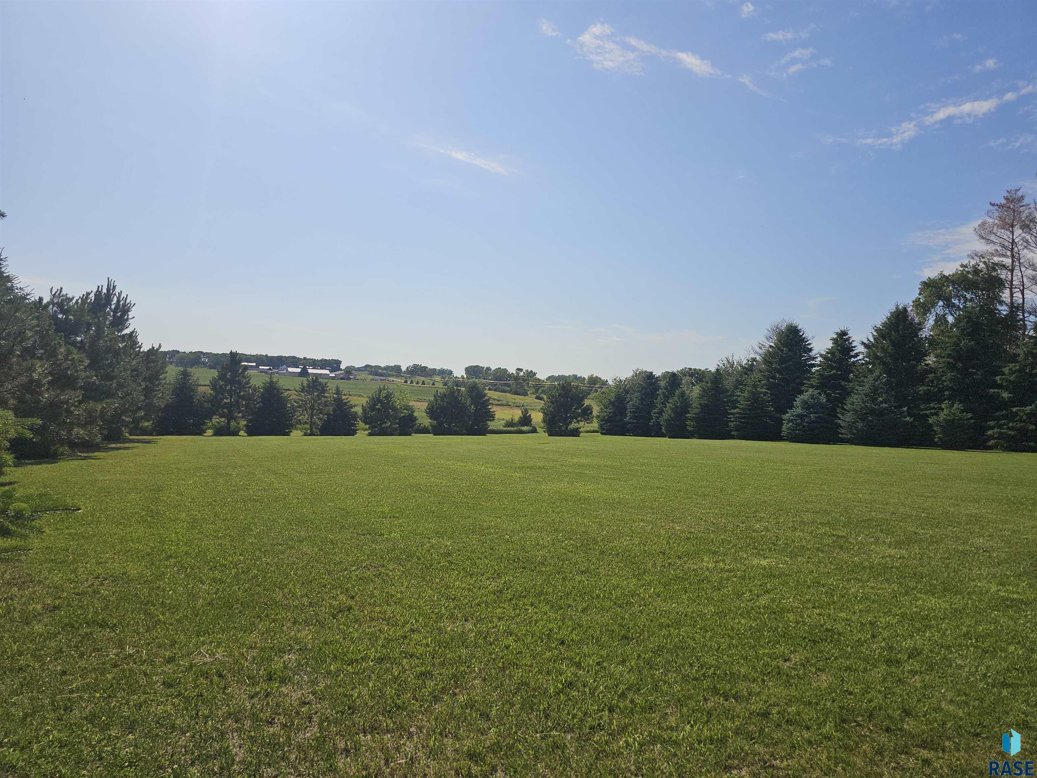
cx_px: 518
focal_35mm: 23
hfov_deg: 73.9
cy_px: 389
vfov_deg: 58.9
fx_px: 689
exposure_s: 1/2198
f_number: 1.7
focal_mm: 6.3
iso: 10
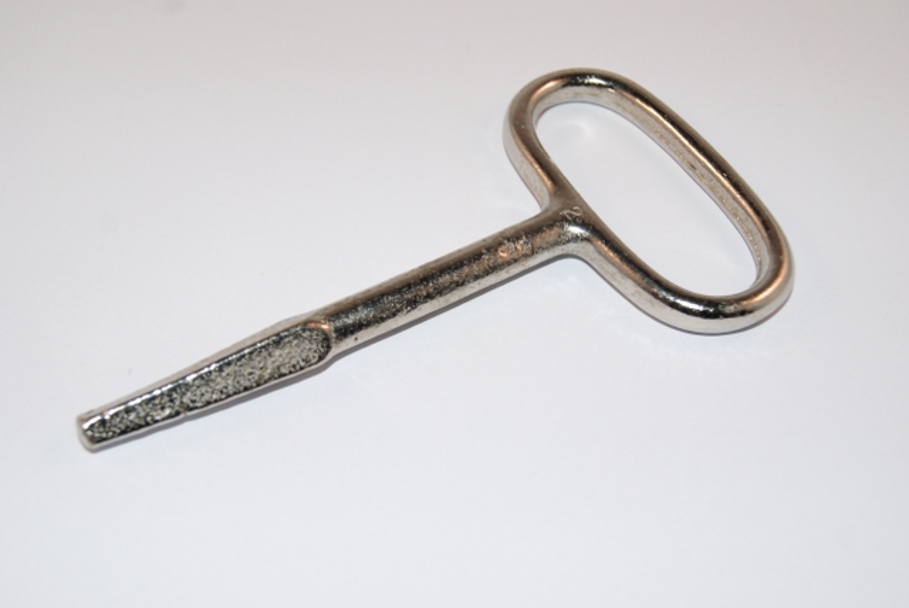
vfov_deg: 22.7
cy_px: 304
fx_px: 1516
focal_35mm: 60
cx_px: 454
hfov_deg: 33.4
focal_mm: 40
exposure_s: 1/60
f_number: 6.3
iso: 400
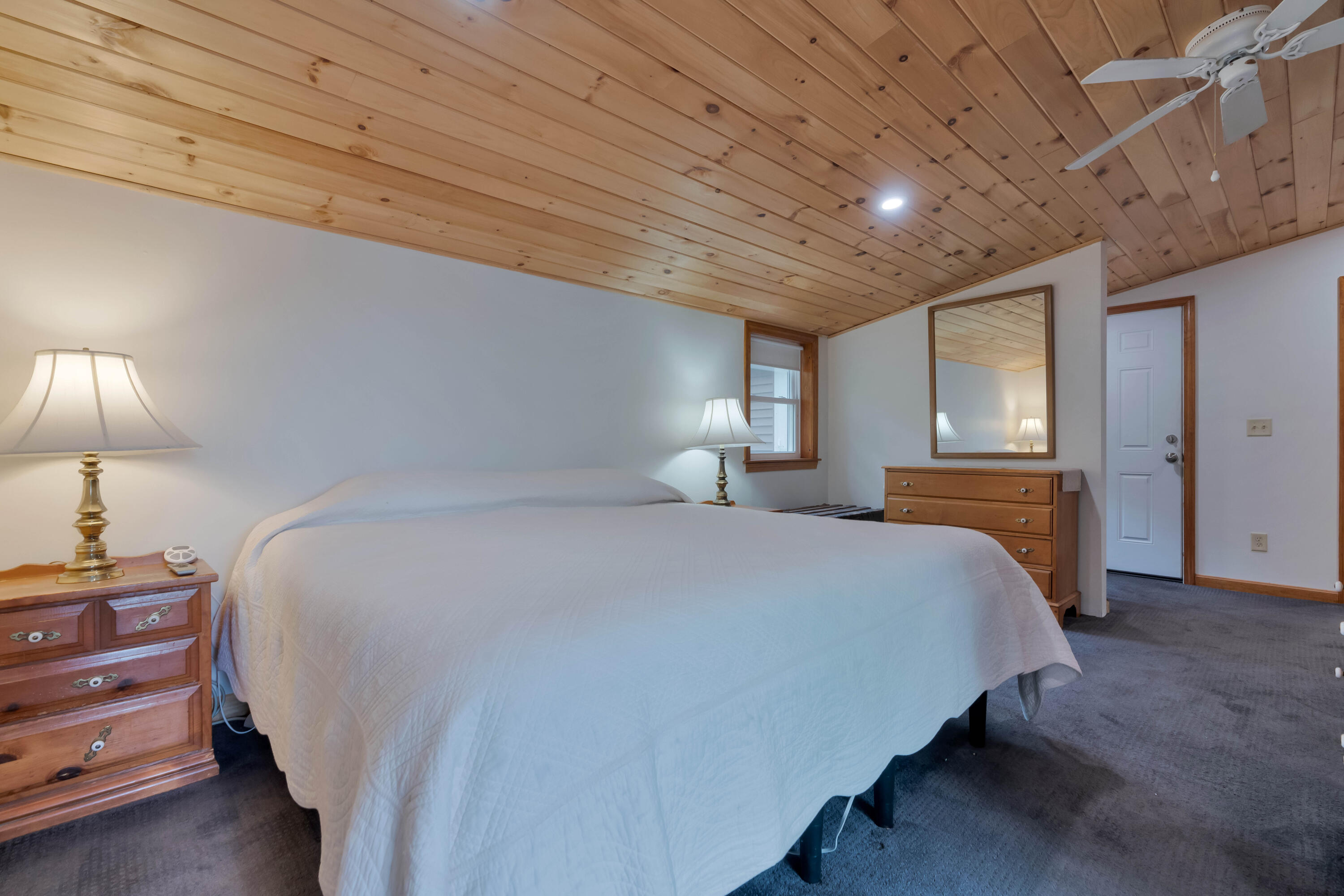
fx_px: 597
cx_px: 672
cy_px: 448
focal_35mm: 16
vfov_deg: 73.8
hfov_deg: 96.7
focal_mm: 16
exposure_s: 1/350
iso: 800
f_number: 8
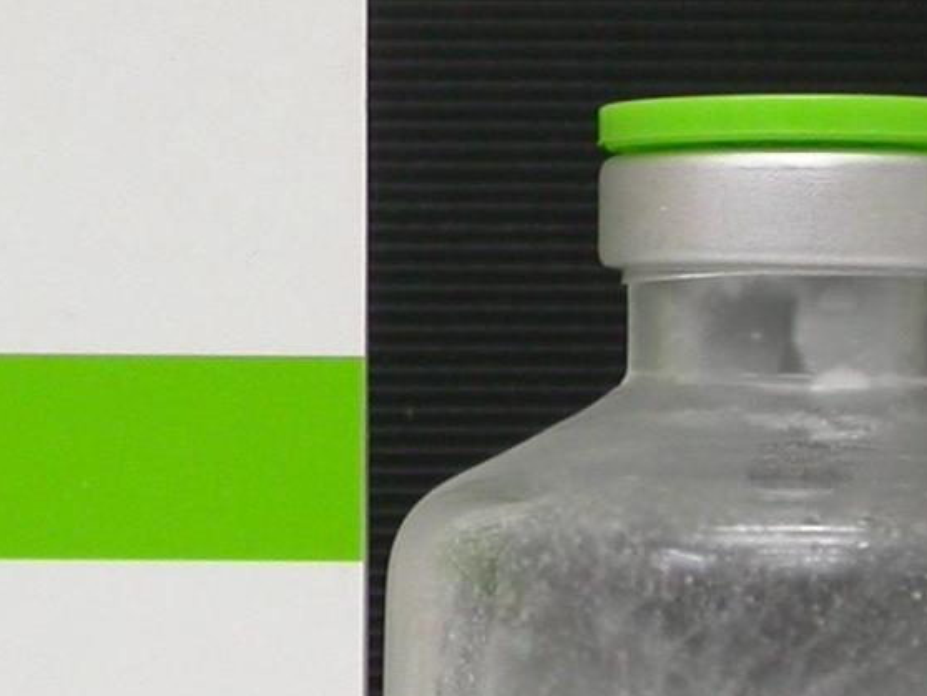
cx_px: 140
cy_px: 445
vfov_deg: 6.9
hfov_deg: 9.2
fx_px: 5760
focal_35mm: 215
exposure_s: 1/17
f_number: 3.1
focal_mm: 12.6
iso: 100
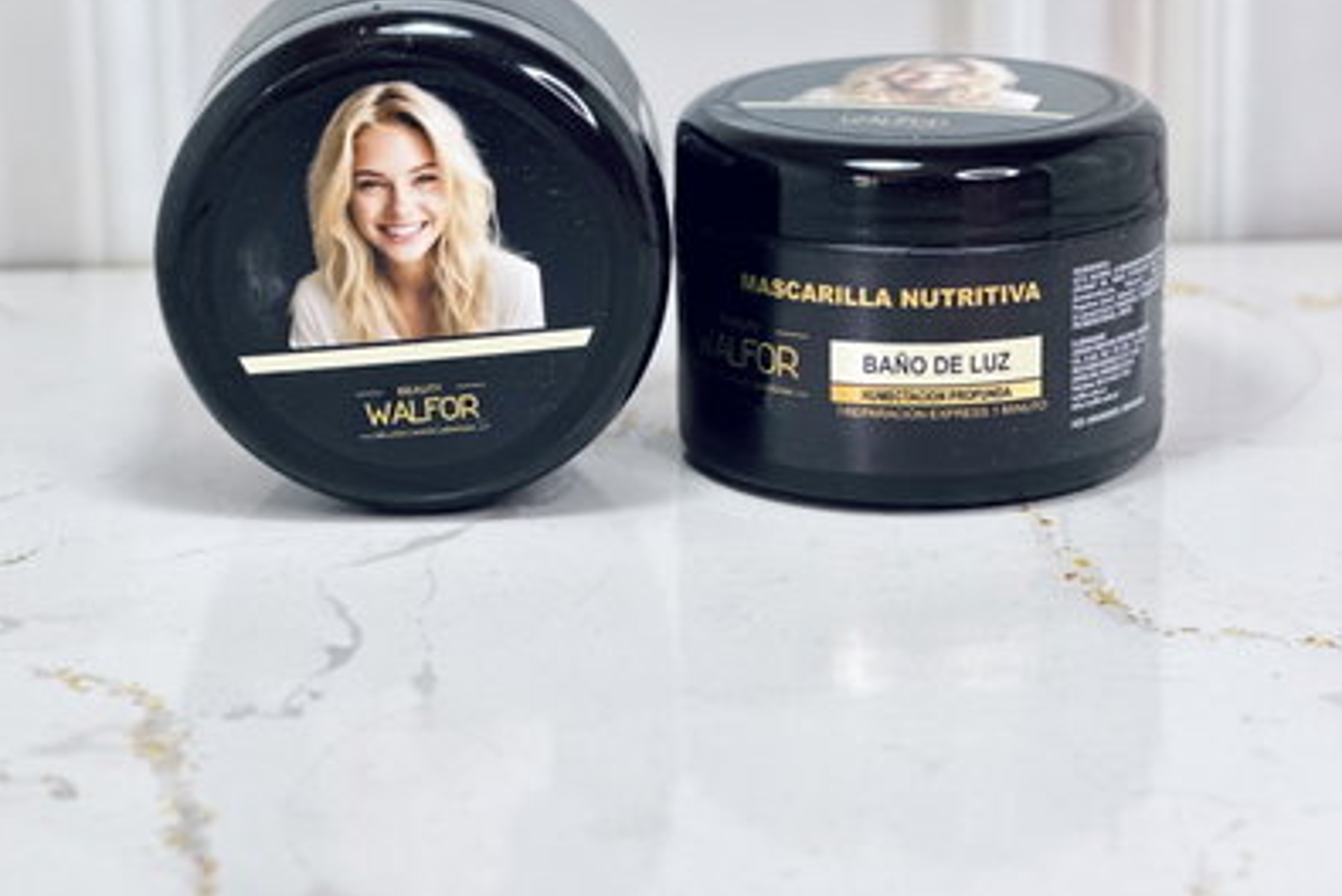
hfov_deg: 18.9
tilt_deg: -13.6
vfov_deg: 12.7
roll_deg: +0.6
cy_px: 311
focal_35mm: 108
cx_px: 666
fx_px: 4029
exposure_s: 1/100
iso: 200
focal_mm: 9
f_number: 2.8
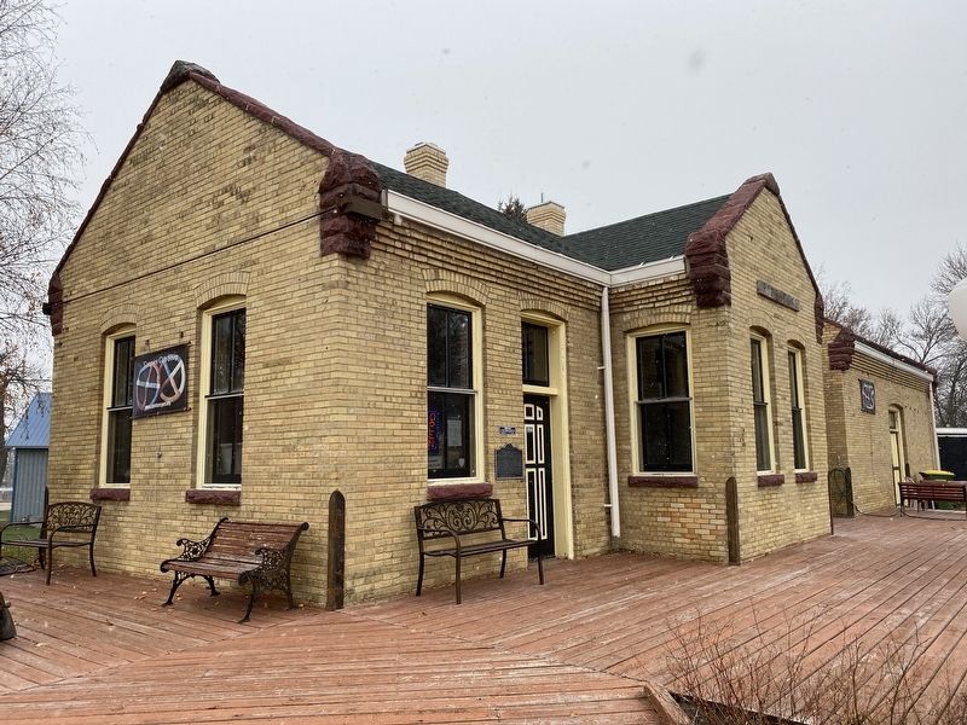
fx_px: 726
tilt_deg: +8.0
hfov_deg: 67.3
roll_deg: +0.9
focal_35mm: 26
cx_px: 484
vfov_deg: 53.1
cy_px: 362
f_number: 1.8
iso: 32
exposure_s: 1/576
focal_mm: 4.25
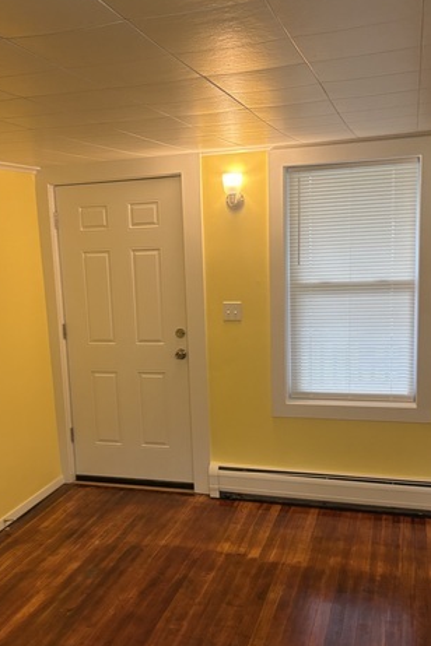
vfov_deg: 49.3
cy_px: 378
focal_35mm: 39
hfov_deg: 34.1
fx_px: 700
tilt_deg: -9.0
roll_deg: +2.6
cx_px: 172
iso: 160
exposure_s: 1/60
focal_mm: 5.96
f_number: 1.6
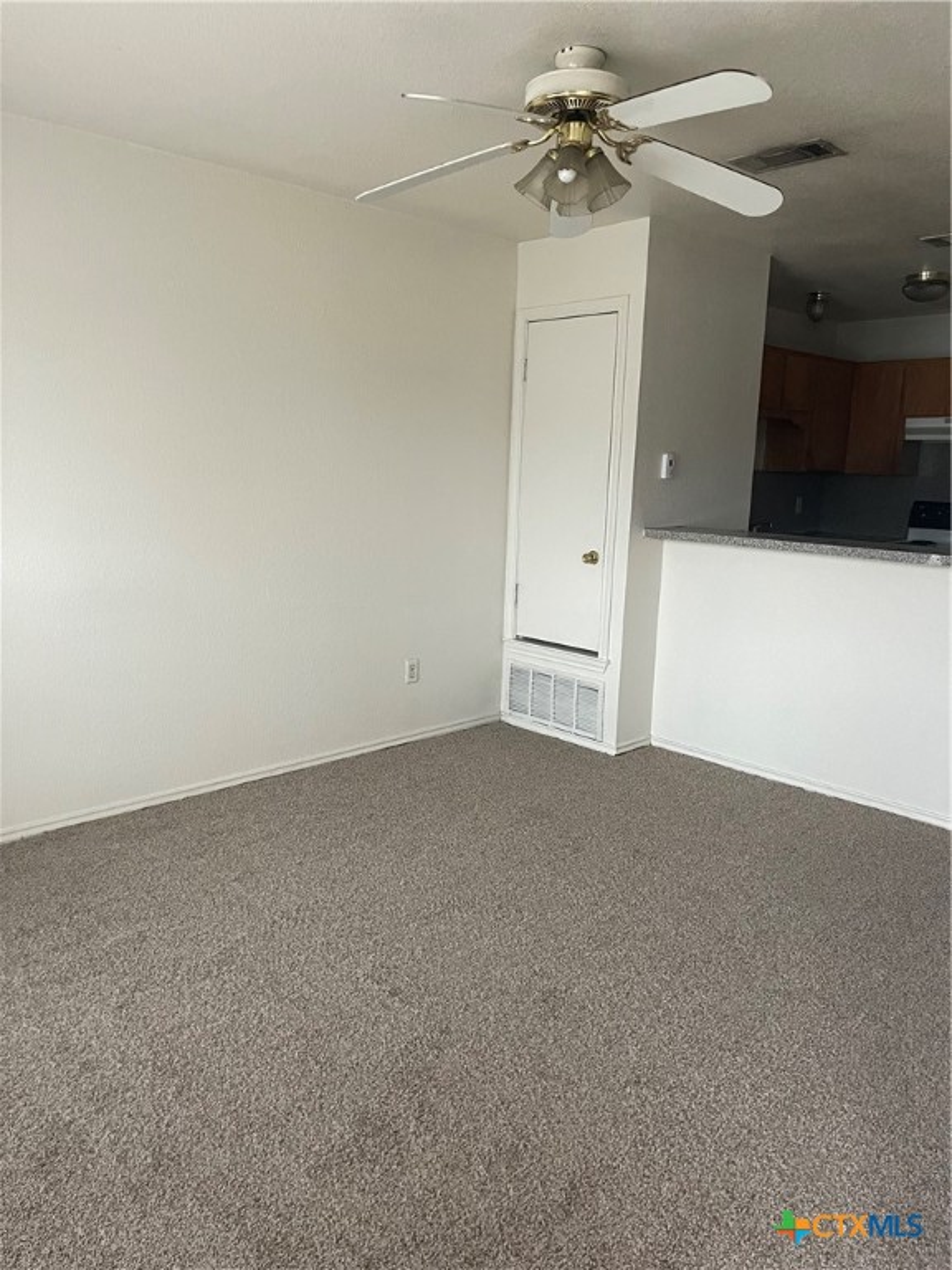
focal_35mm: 26
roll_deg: +0.1
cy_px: 635
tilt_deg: -6.7
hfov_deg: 53.1
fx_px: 953
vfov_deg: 67.3
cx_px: 476
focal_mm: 5.1
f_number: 1.6
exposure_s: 1/60
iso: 400
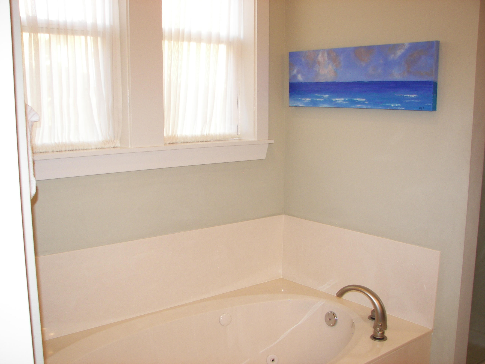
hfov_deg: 51.4
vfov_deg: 39.7
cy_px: 182
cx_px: 242
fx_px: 504
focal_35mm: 36
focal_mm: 6
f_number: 2.8
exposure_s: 1/30
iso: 100
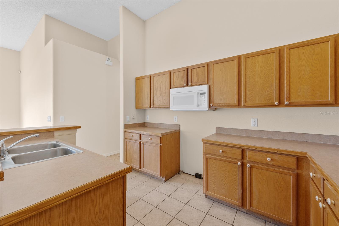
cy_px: 113
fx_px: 132
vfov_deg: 81.2
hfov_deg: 104.3
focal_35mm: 14
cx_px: 170
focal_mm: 14
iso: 320
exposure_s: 1/3
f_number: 8
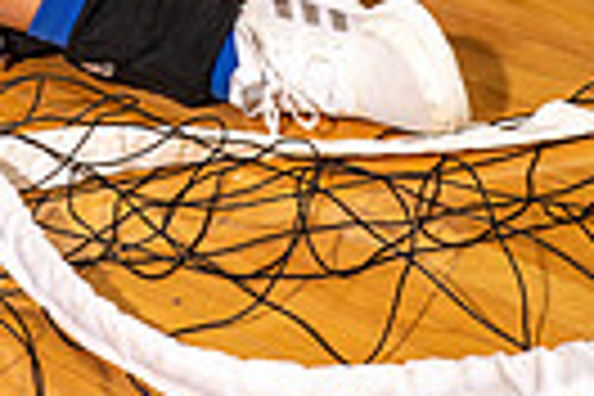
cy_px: -612
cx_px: 122
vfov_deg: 7.4
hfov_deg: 12.0
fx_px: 2821
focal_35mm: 171
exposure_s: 1/320
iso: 320
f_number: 6.3
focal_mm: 50
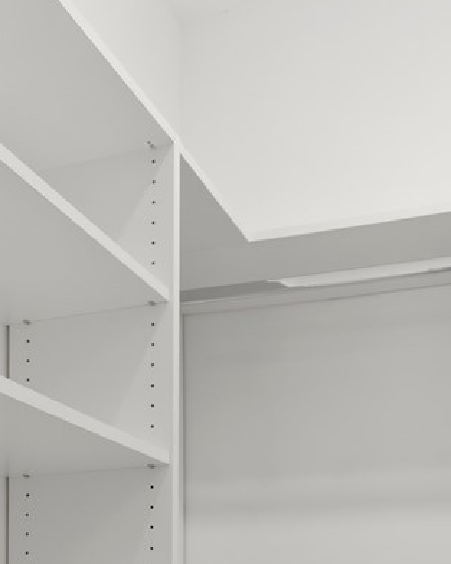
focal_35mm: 46
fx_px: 767
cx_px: 280
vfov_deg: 33.1
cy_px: 676
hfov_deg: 32.6
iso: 100
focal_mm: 23
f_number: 7.1
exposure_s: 1/3.33
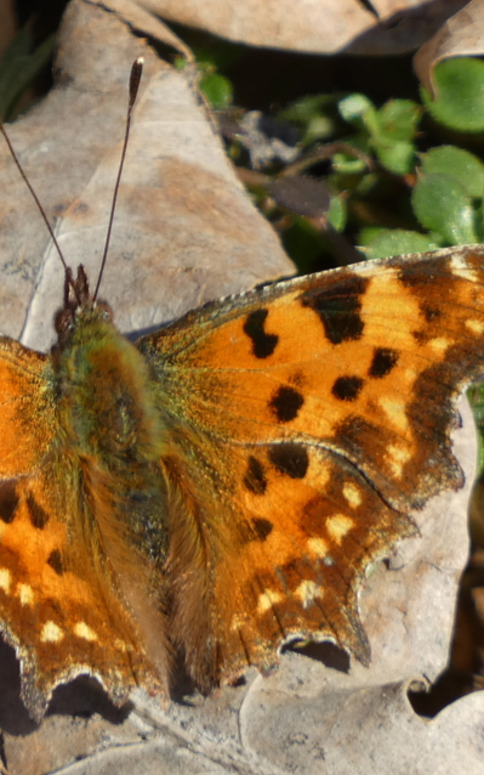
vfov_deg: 1.5
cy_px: 388
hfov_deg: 0.9
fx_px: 29913
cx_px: 127
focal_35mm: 1418
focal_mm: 179.2
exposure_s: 1/125
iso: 80
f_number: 5.6
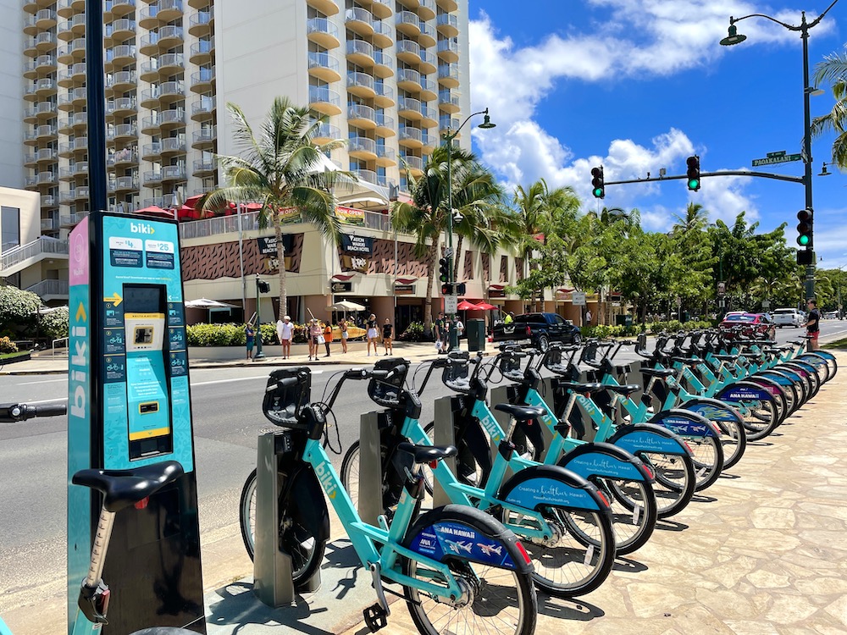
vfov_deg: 53.1
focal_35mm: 26
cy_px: 318
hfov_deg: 67.3
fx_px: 636
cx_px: 424
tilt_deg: +0.6
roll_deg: +1.9
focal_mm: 4.2
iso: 32
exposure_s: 1/2817
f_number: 1.6
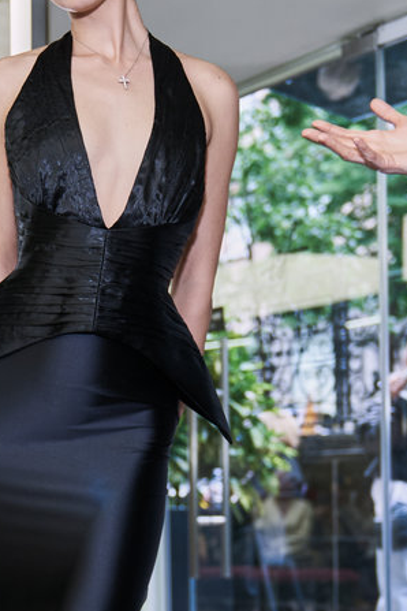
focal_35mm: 94
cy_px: 424
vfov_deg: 21.6
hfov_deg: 14.4
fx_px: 1594
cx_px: 23
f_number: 2.8
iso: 400
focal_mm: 35
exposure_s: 1/250
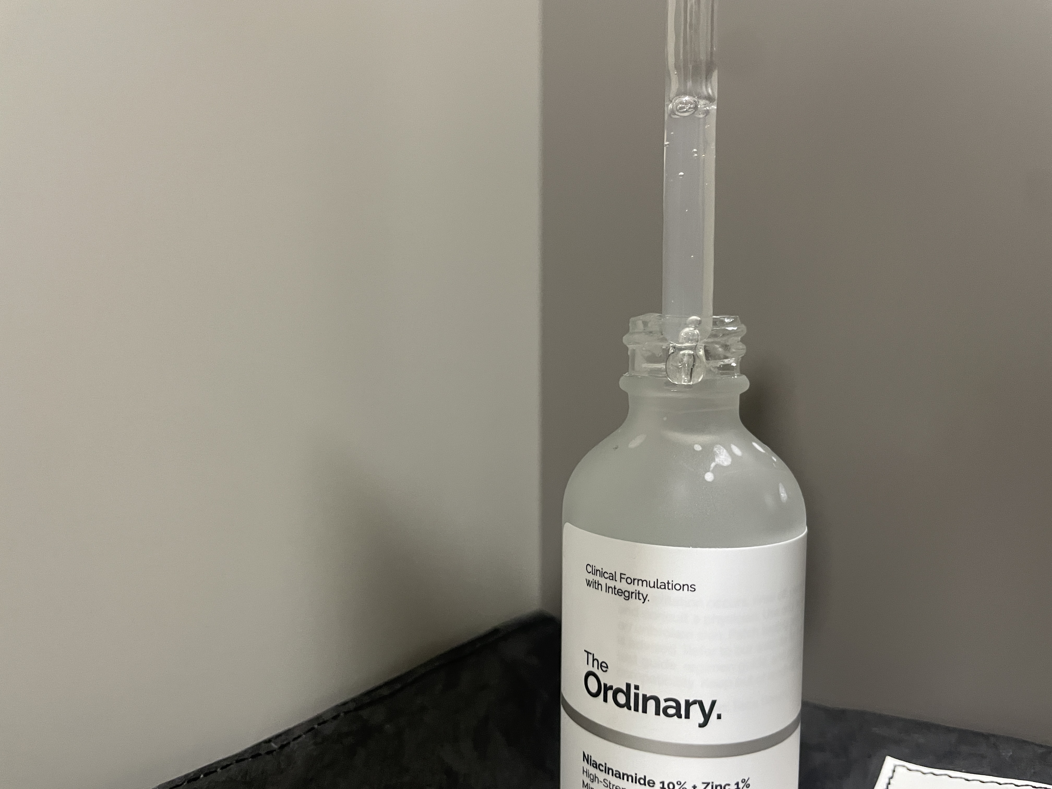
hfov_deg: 67.3
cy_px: 394
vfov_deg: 53.1
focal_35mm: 26
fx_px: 790
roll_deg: +0.1
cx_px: 526
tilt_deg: -1.9
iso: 320
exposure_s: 1/60
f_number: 1.6
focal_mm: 4.2
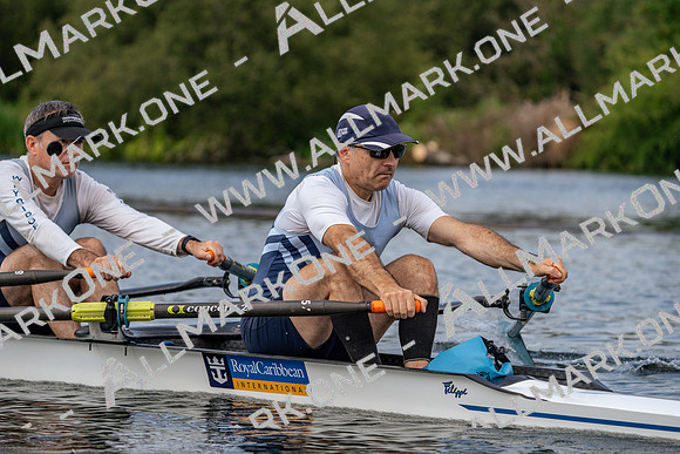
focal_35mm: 200
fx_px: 3778
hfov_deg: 10.3
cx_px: 340
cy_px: 227
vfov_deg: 6.9
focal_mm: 200
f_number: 5.6
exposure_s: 1/1600
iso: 400
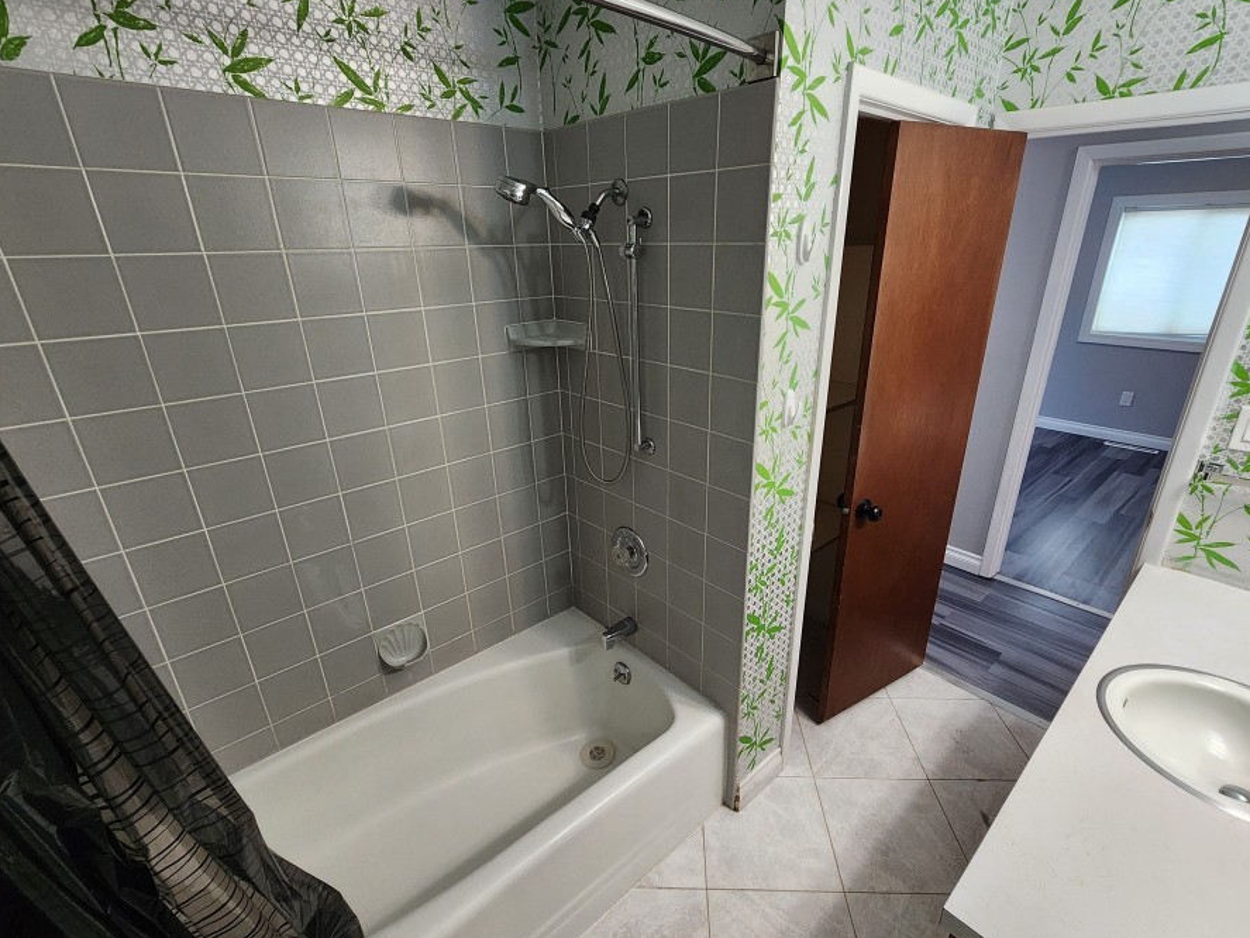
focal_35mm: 15
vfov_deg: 81.6
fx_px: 542
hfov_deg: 98.1
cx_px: 641
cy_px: 504
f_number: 2.2
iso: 250
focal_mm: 2.2
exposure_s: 1/60
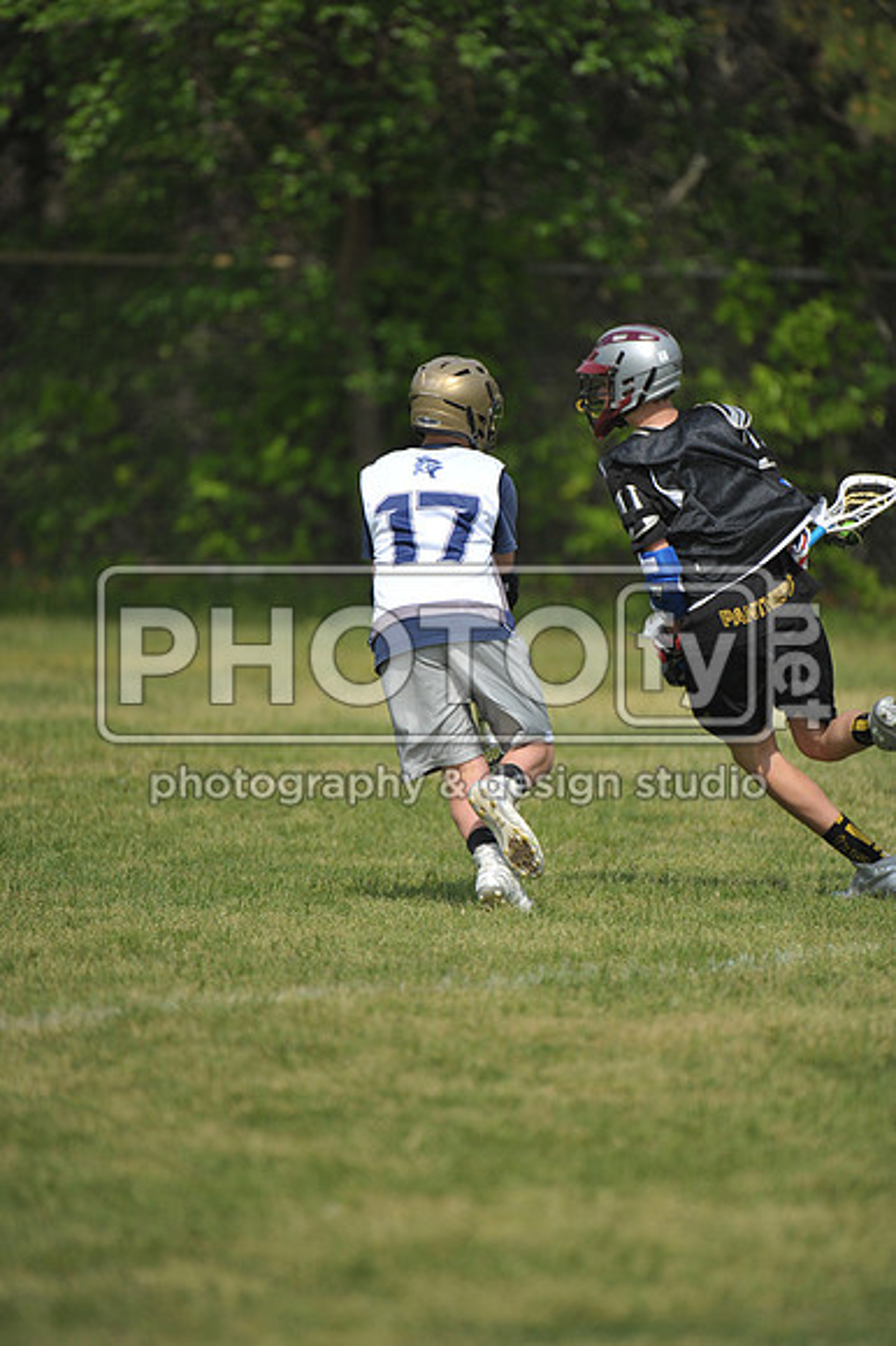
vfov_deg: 5.2
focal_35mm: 400
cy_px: 673
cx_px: 448
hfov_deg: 3.4
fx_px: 14950
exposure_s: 1/5000
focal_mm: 400
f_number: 4
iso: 640
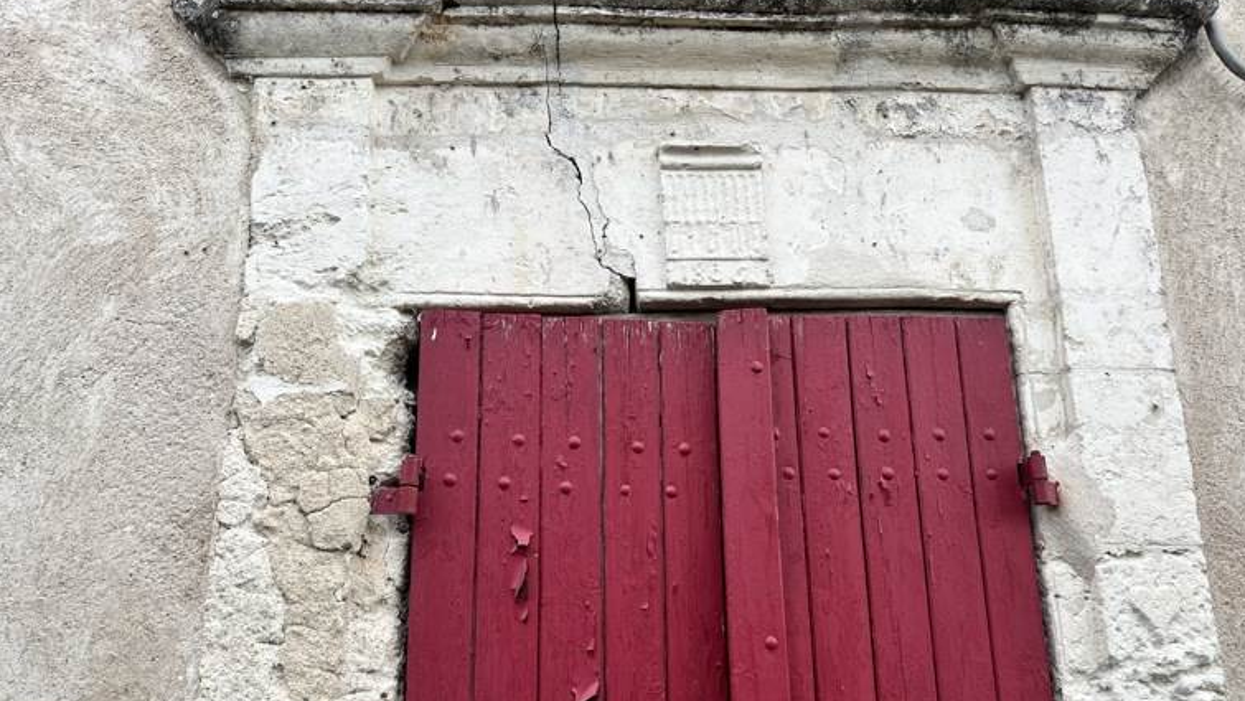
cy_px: 394
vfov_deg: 38.9
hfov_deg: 64.3
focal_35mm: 30
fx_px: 991
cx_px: 646
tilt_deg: +15.4
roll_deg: +1.3
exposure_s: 1/566
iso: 50
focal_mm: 5.1
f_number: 1.6
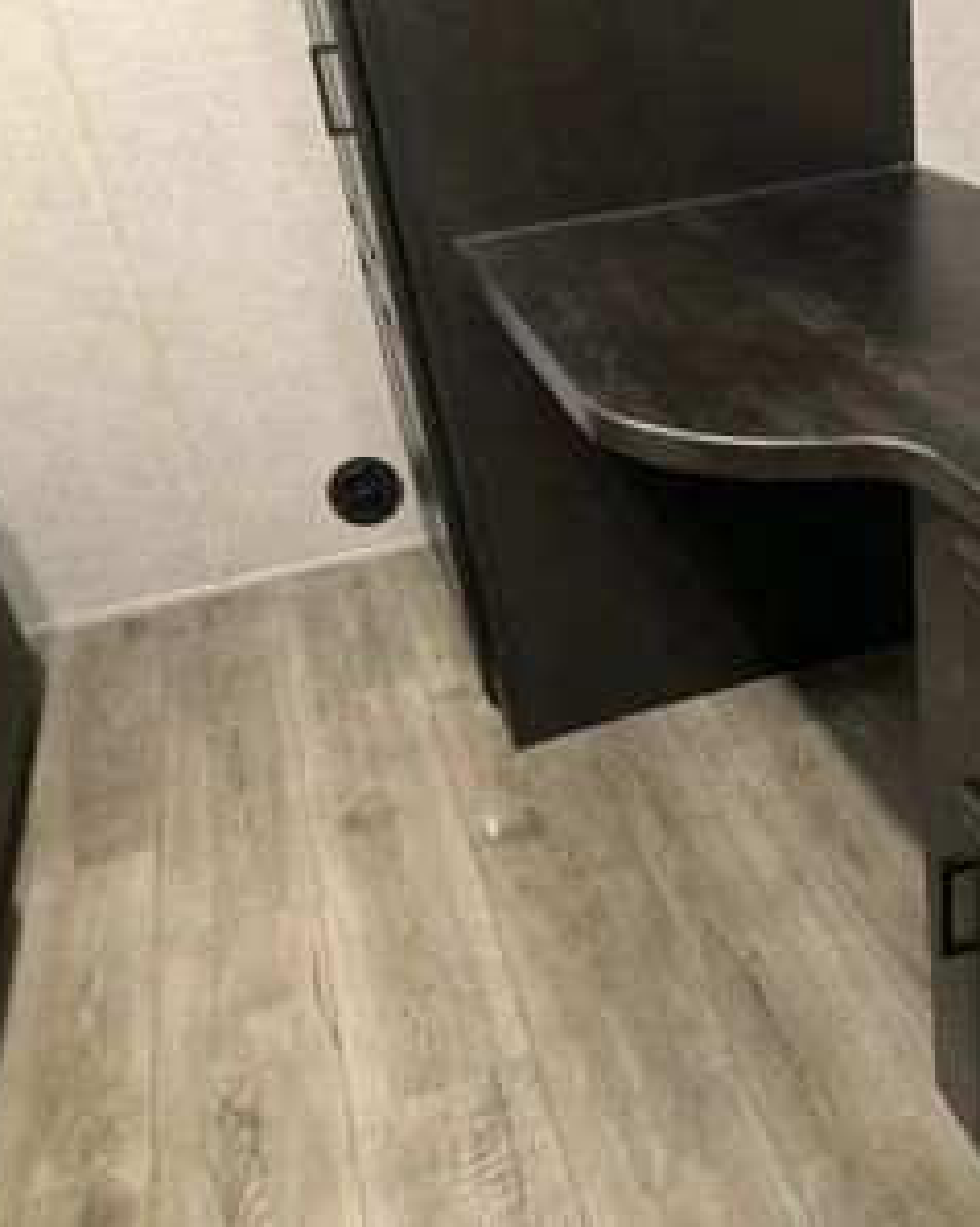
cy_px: 614
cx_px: 766
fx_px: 1379
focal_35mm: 38
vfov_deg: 48.0
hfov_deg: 37.9
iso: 640
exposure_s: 1/24
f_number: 1.8
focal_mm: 3
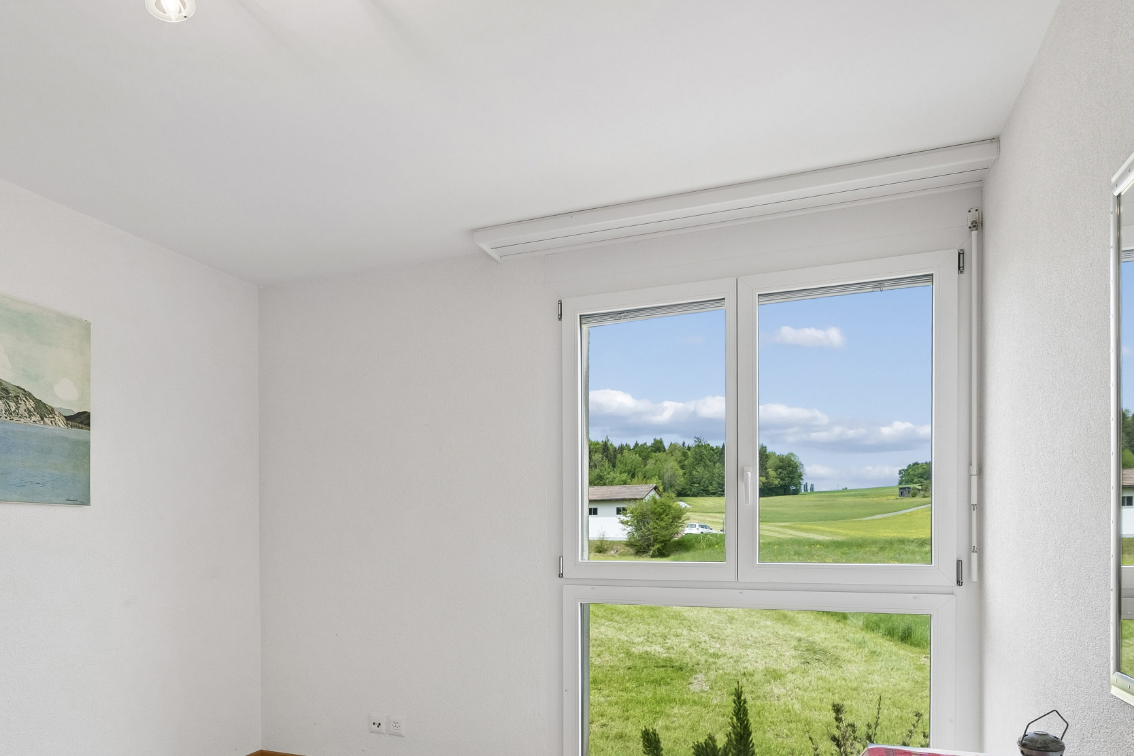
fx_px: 756
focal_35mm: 24
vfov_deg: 51.3
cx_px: 497
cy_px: 547
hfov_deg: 73.5
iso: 250
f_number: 9
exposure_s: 1/40
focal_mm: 16
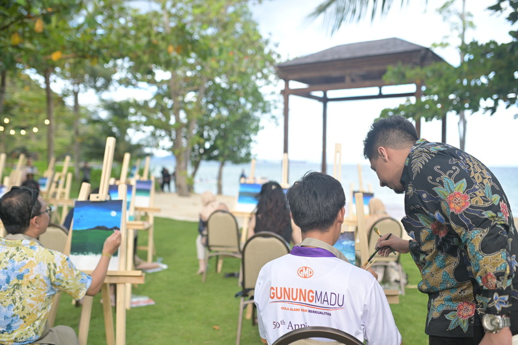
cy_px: 172
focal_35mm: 35
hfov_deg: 54.4
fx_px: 503
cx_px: 259
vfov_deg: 37.8
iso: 320
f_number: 2.2
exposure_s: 1/1250
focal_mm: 35
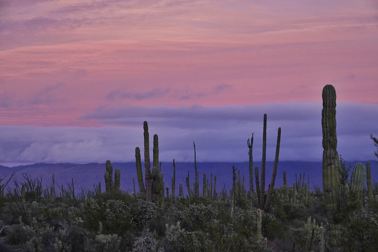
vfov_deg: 15.0
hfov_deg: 22.4
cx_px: 189
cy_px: 126
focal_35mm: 91
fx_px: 955
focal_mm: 33.51
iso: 1250
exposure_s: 1/400
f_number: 4
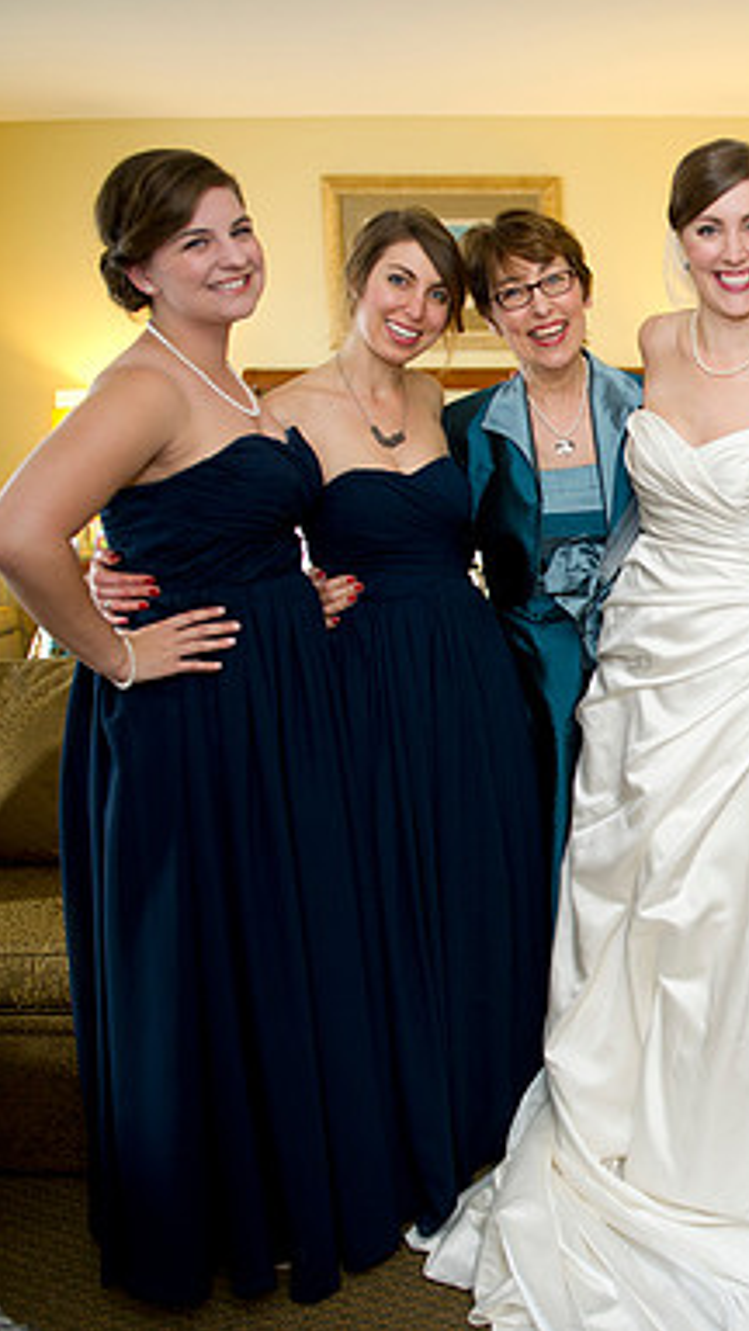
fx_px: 1342
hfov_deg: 27.9
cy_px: 666
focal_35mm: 38
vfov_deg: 52.8
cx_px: 863
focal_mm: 24
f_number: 2.8
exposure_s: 1/125
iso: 640
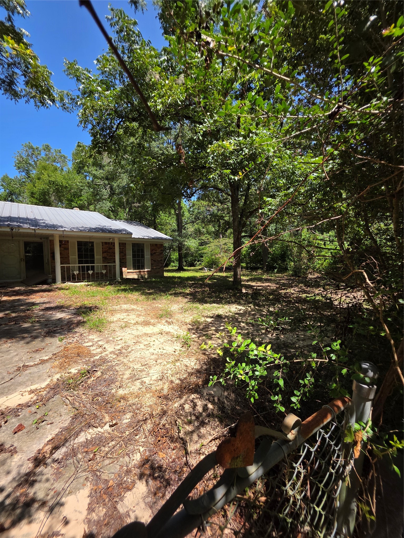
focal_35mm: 13
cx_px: 202
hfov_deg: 89.9
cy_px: 269
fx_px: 202
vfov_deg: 106.2
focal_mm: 2.2
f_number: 1.9
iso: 40
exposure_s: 1/1073
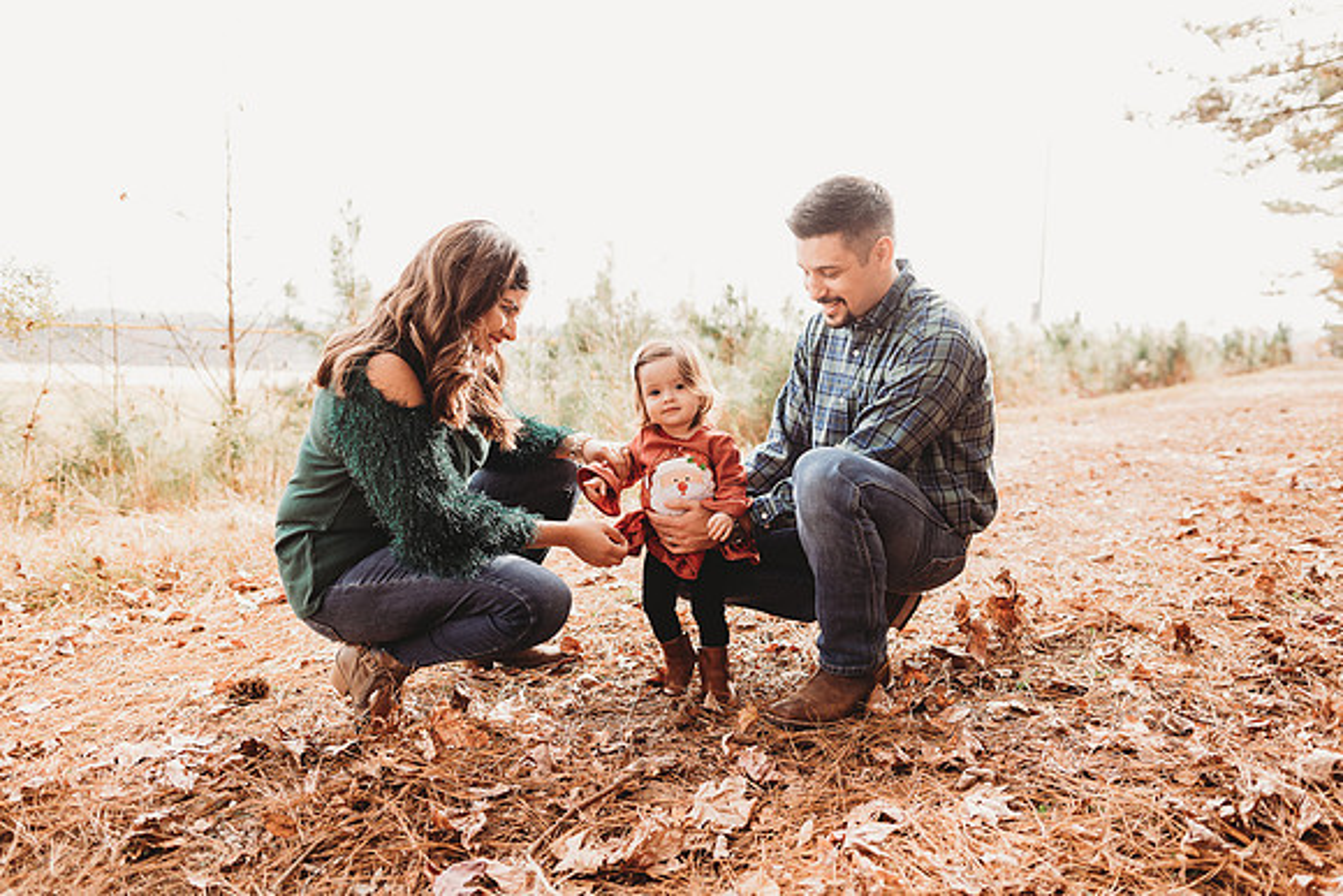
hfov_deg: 73.7
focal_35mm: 24
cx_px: 672
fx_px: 896
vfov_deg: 53.2
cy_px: 448
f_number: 2.5
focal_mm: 24
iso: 100
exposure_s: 1/250
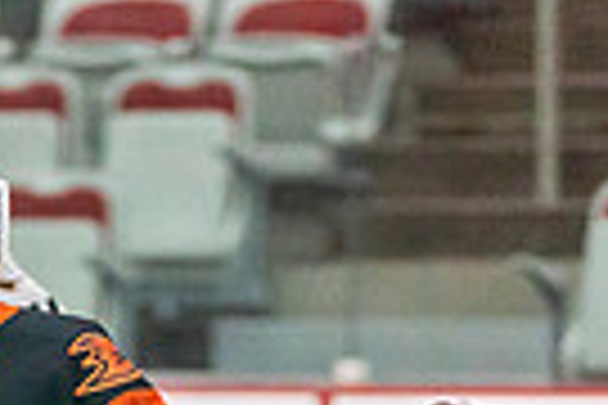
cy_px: 924
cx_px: -129
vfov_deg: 2.1
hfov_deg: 3.2
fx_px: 10791
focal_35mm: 639
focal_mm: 132
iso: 3200
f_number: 2.8
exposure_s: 1/1250
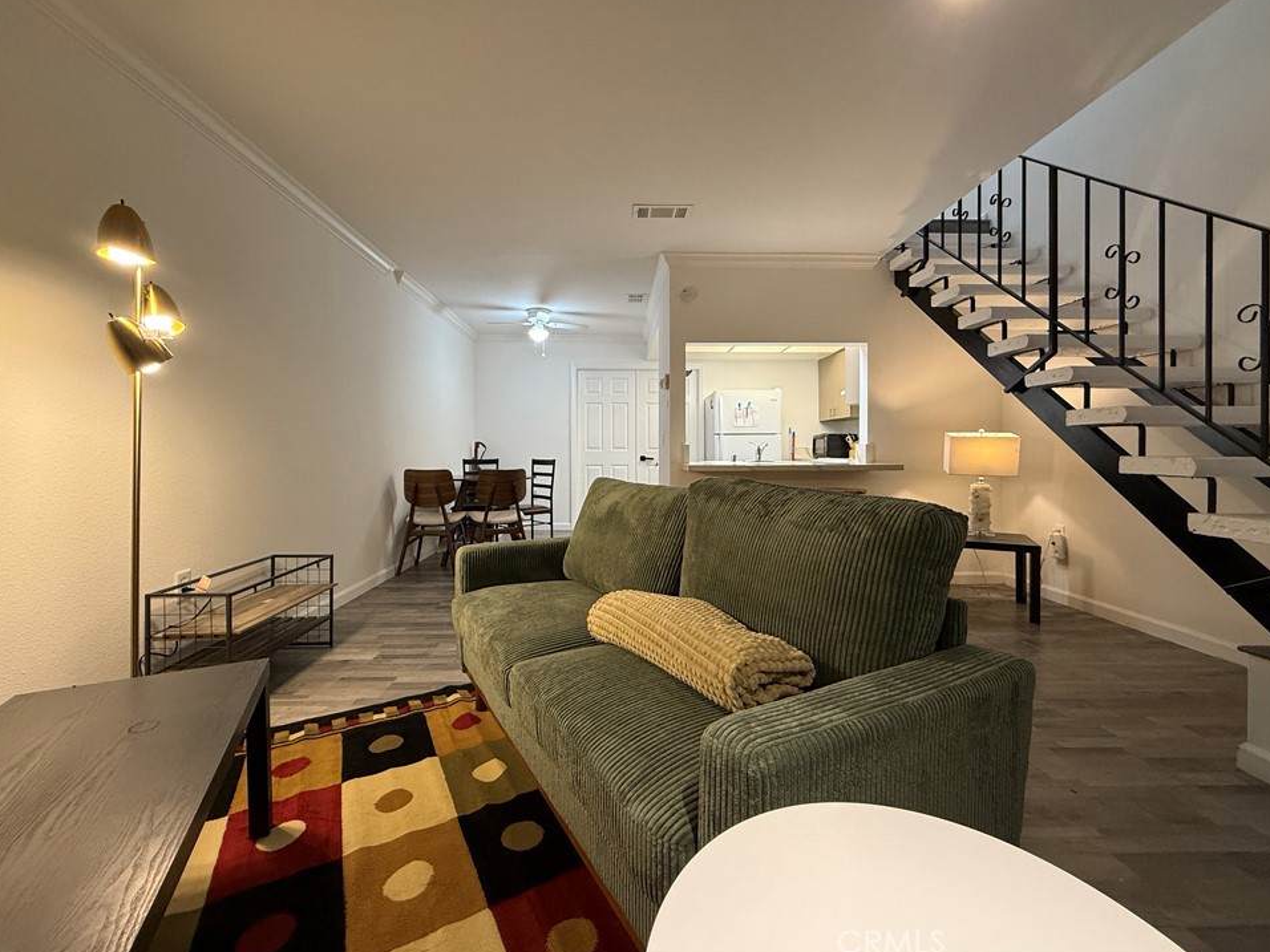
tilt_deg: +0.7
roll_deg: +0.1
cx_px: 628
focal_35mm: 15
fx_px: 550
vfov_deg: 81.7
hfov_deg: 98.2
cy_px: 451
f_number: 2.2
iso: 200
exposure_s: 1/60
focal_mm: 2.22
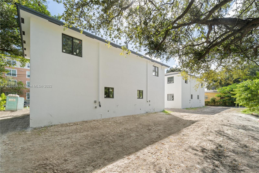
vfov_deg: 81.2
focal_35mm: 14
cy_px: 86
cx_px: 130
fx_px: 101
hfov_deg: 104.3
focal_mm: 14
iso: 200
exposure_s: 1/30
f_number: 10
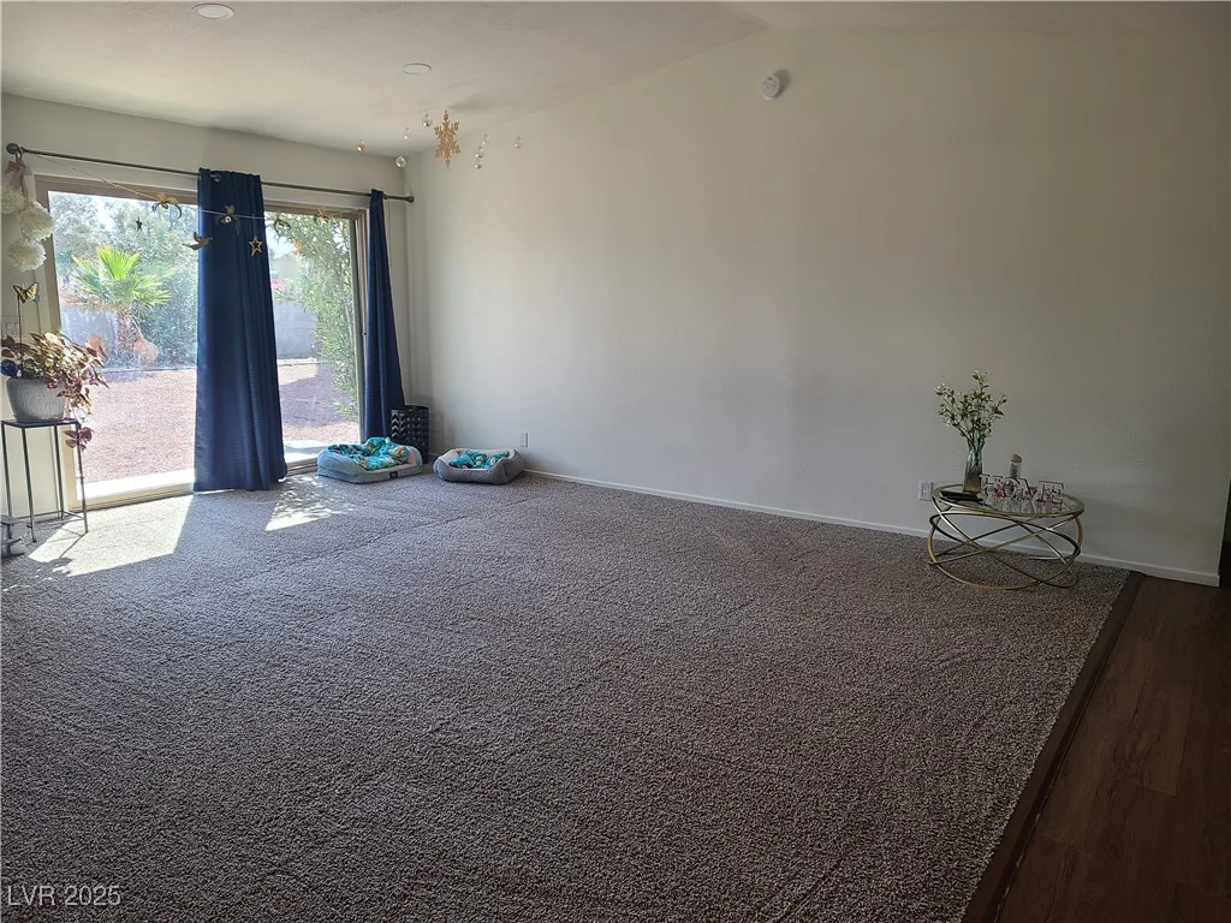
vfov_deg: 53.1
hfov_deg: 67.3
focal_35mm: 26
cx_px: 616
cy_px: 462
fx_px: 925
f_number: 1.8
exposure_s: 1/119
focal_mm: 5.4
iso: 50
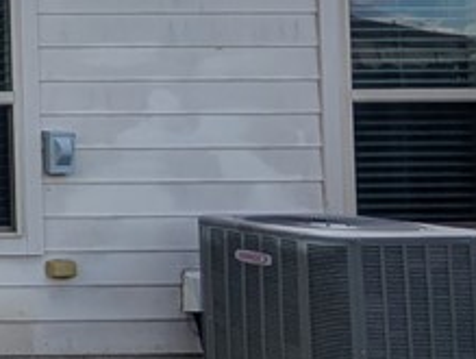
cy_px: 87
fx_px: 771
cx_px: -460
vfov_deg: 25.8
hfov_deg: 19.7
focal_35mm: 56
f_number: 1.7
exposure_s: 1/5848
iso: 55
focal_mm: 2.02
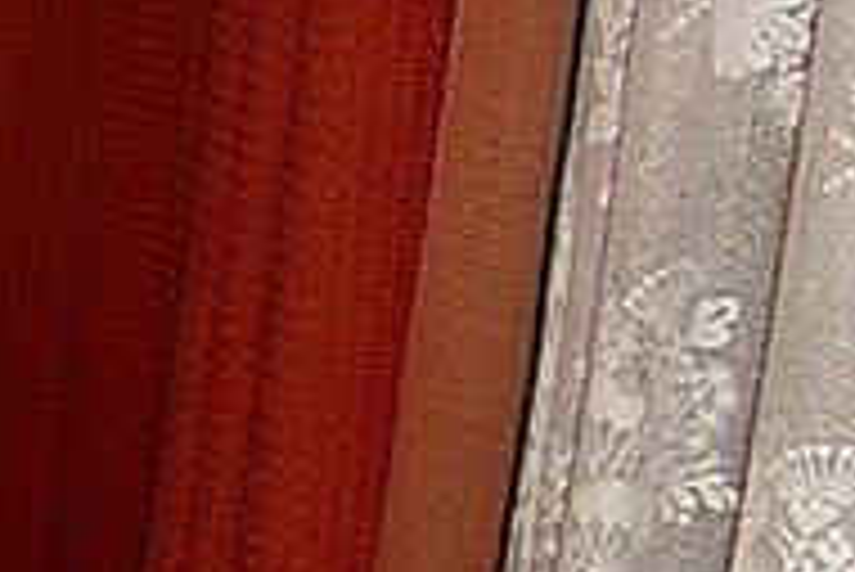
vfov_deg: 8.9
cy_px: 685
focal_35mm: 153
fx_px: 3636
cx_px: -760
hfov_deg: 12.1
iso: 100
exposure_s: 1/45
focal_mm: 5.8
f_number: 2.8
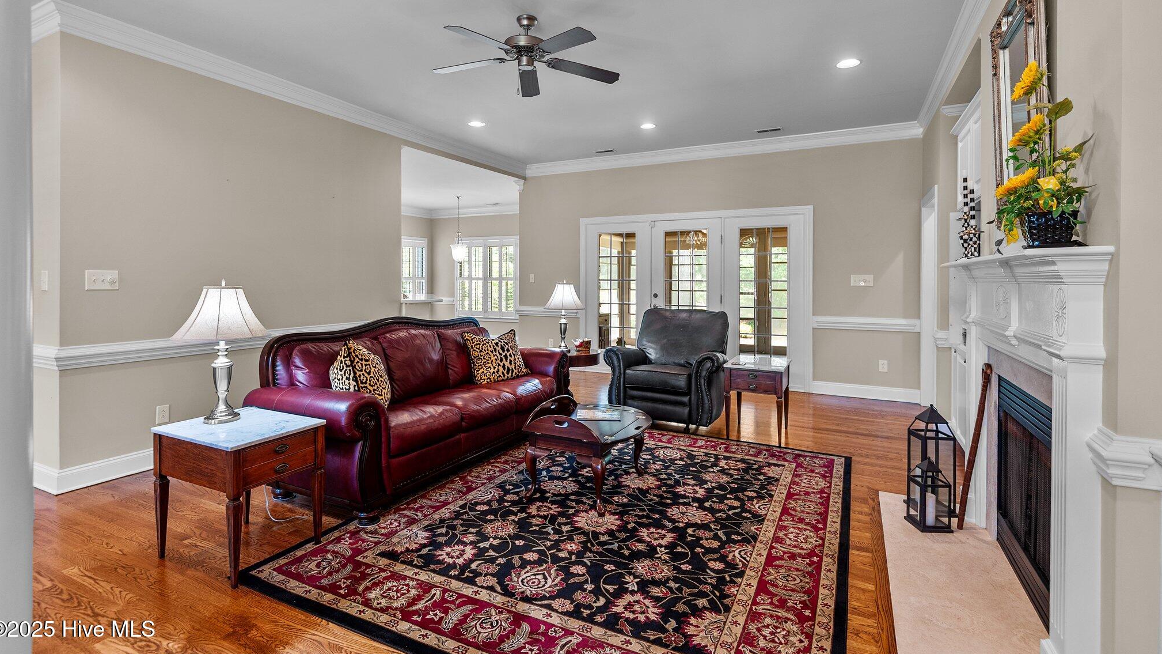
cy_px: 273
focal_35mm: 17
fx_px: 524
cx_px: 577
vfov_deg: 63.5
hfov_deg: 95.9
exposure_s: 1/10
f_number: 4
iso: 400
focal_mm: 16
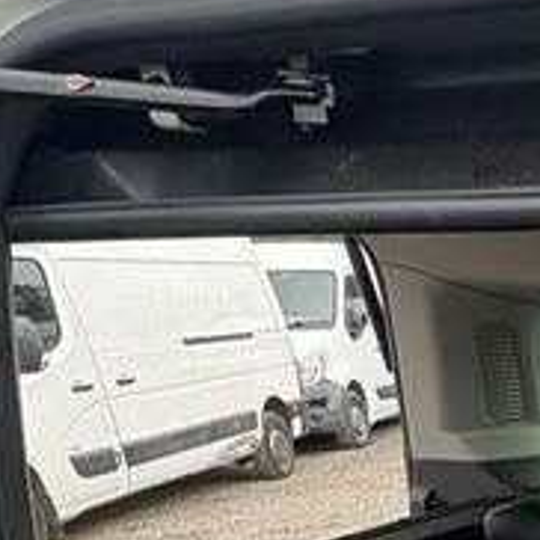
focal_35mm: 61
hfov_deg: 22.2
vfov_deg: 23.7
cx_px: 852
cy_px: 760
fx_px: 1077
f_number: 2.2
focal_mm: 2.22
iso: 64
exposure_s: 1/136
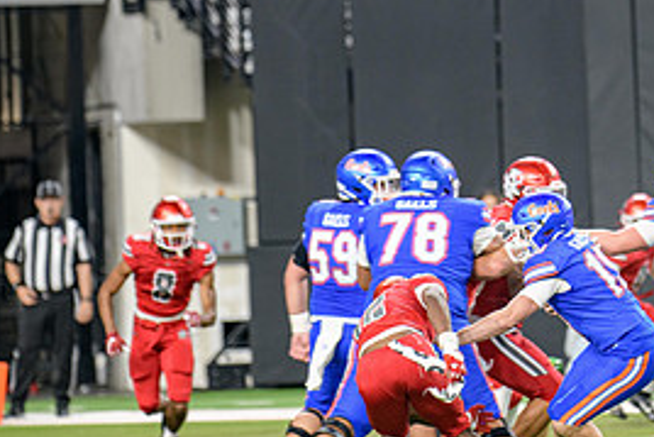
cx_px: 595
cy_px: 218
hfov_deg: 4.3
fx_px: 8652
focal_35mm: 476
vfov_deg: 2.9
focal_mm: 220
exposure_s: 1/400
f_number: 2.8
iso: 1000
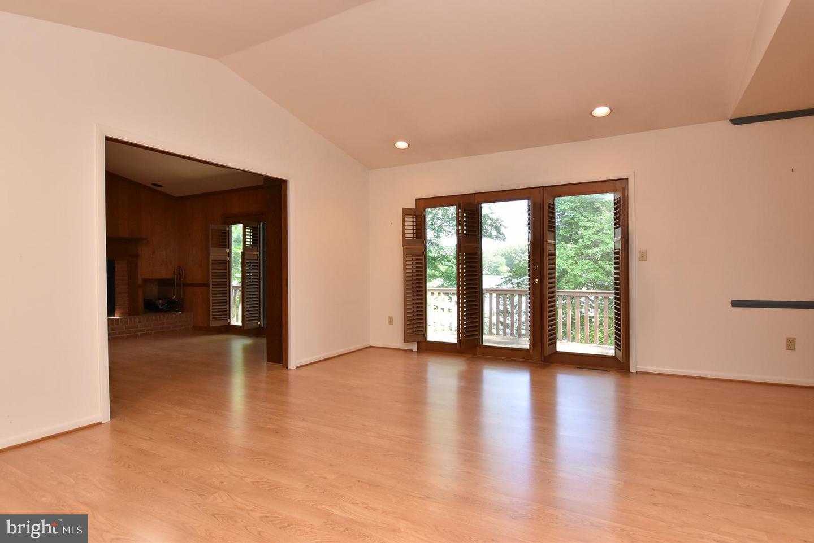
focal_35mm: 18
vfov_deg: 67.5
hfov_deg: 90.0
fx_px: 407
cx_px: 407
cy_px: 272
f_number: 8
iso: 800
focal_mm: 12
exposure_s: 1/100
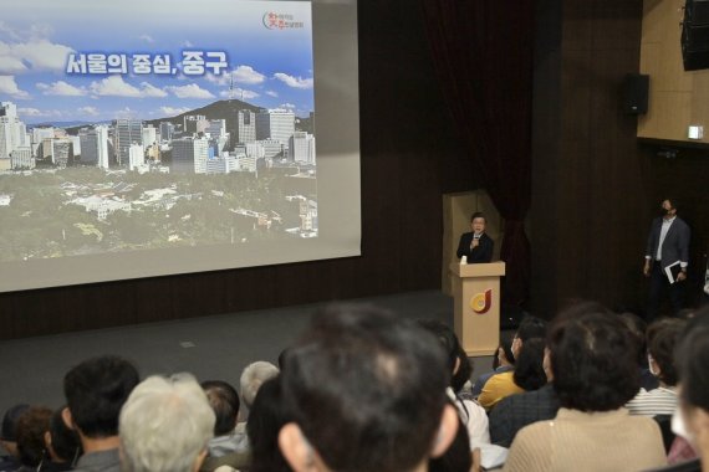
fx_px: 945
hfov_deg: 41.1
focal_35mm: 48
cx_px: 354
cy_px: 236
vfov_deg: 28.1
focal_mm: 48
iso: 3200
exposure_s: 1/250
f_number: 5
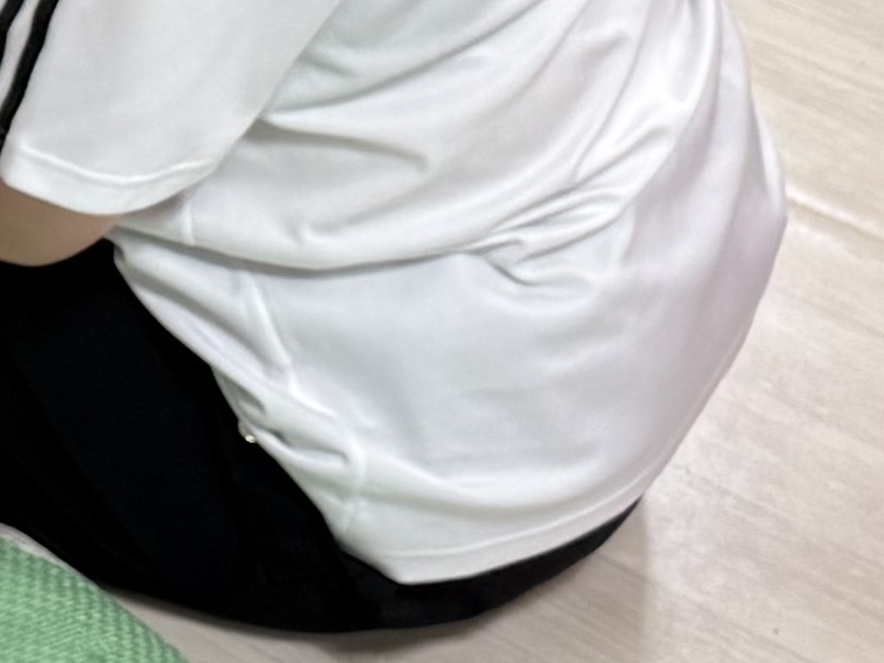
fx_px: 4188
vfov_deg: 8.9
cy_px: -187
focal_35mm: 164
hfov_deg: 11.1
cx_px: -794
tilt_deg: -33.3
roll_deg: -6.1
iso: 125
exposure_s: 1/60
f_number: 1.78
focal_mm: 6.76
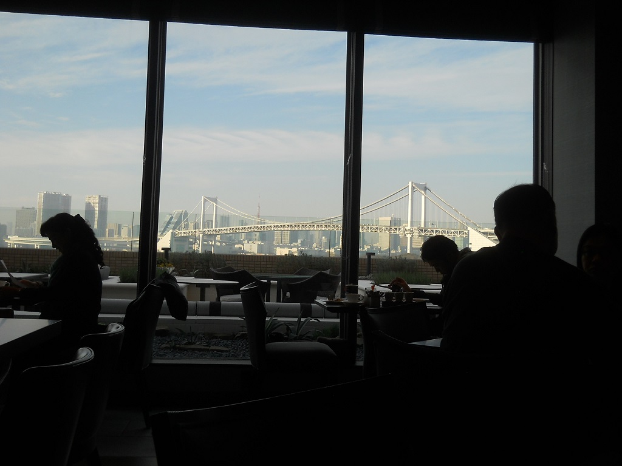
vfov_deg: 35.1
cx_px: 311
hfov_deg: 45.8
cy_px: 233
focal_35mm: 41
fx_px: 737
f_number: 5.5
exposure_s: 1/250
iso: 80
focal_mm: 6.72
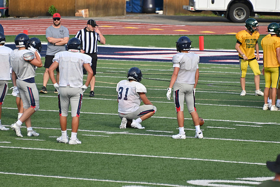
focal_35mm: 450
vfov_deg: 3.1
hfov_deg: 4.6
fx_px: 3501
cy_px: 94
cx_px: 140
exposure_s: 1/640
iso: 160
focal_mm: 300
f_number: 5.6
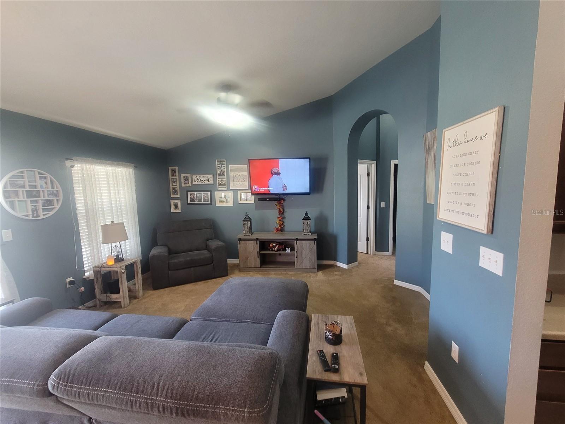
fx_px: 212
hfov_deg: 106.2
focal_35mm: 13
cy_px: 212
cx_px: 282
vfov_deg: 89.9
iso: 400
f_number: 2.2
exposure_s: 1/40
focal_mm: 2.2
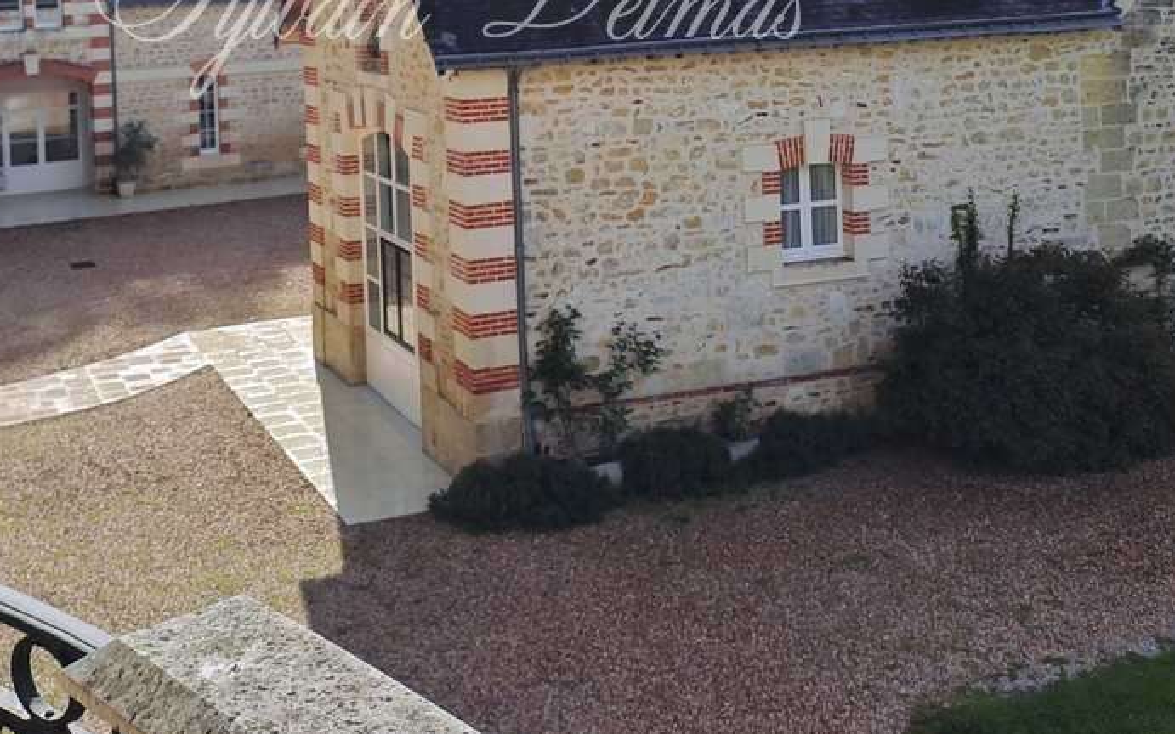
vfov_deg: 26.5
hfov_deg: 43.2
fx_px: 1473
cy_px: 2
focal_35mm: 46
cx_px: 449
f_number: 1.8
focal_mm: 4.65
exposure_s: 1/2146
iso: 32
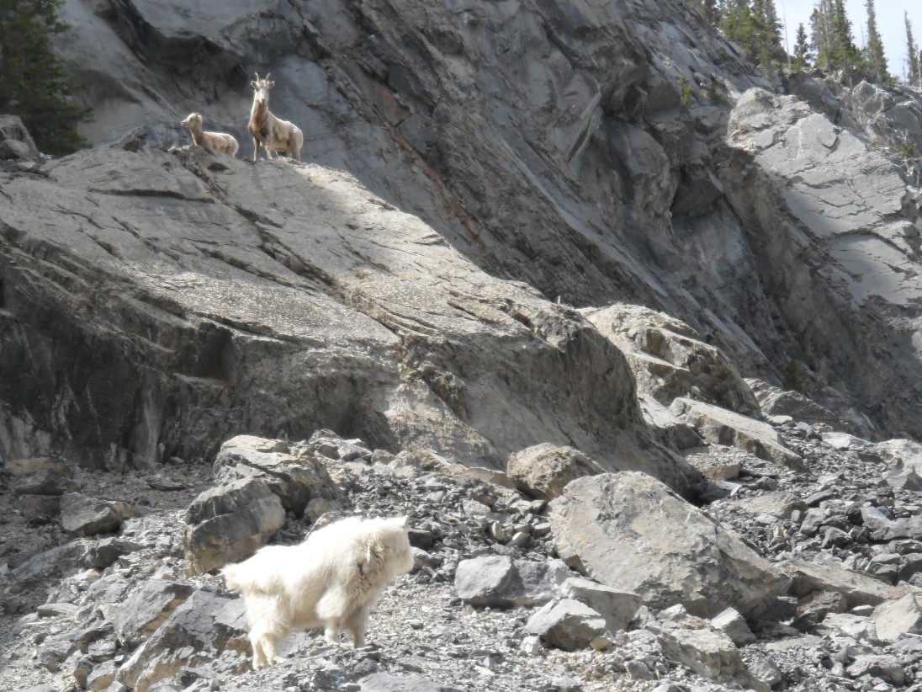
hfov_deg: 18.7
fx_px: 2797
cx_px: 461
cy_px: 346
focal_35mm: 105
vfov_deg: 14.1
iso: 80
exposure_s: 1/180
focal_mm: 18.9
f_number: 5.6
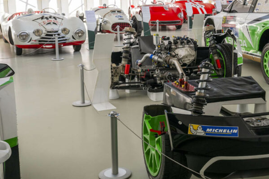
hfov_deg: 34.4
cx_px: 199
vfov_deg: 23.6
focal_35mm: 57
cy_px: 50
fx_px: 426
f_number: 8
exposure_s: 1/60
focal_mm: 29.5
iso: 400
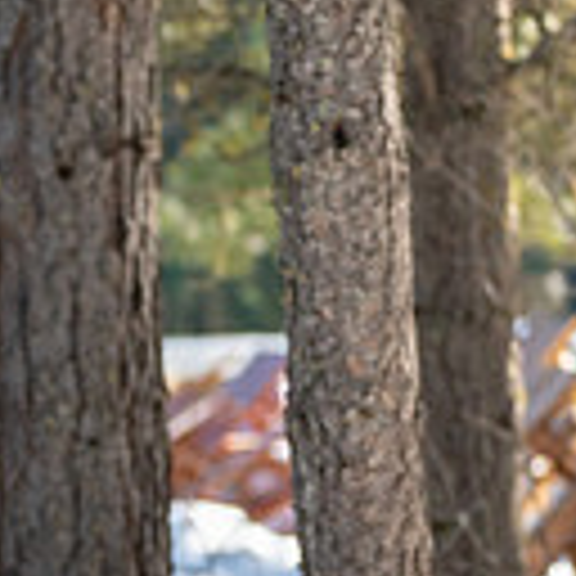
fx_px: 10505
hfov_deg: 3.1
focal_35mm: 558
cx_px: -585
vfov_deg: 3.1
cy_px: 821
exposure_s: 1/640
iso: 1000
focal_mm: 145
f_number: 5.6
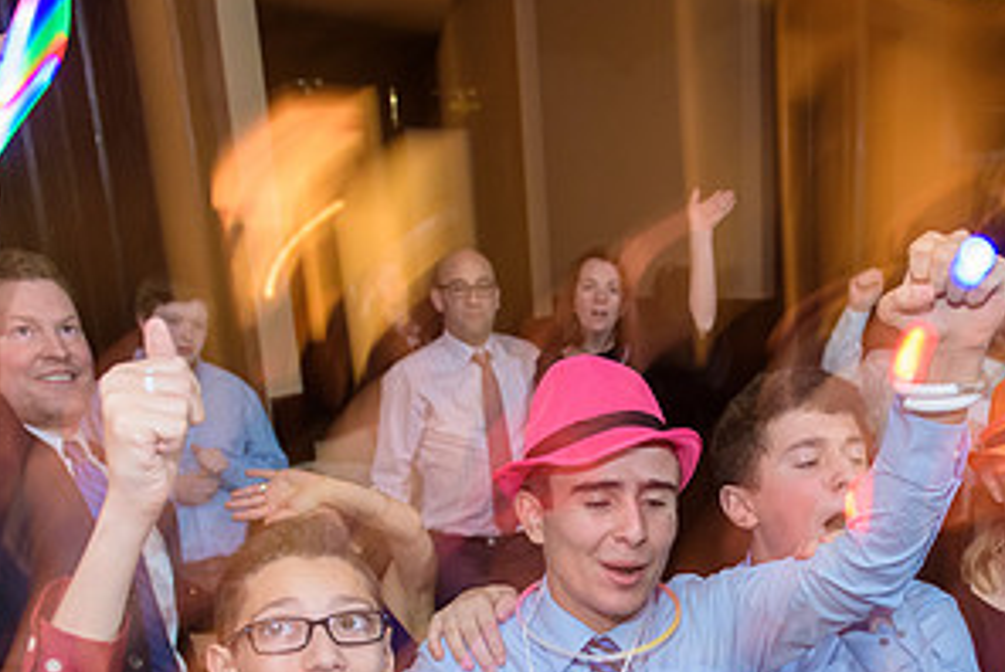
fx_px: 1313
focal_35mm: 47
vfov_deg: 27.6
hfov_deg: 41.2
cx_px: 686
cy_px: 616
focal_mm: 24
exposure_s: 1/15
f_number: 3.2
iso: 1600
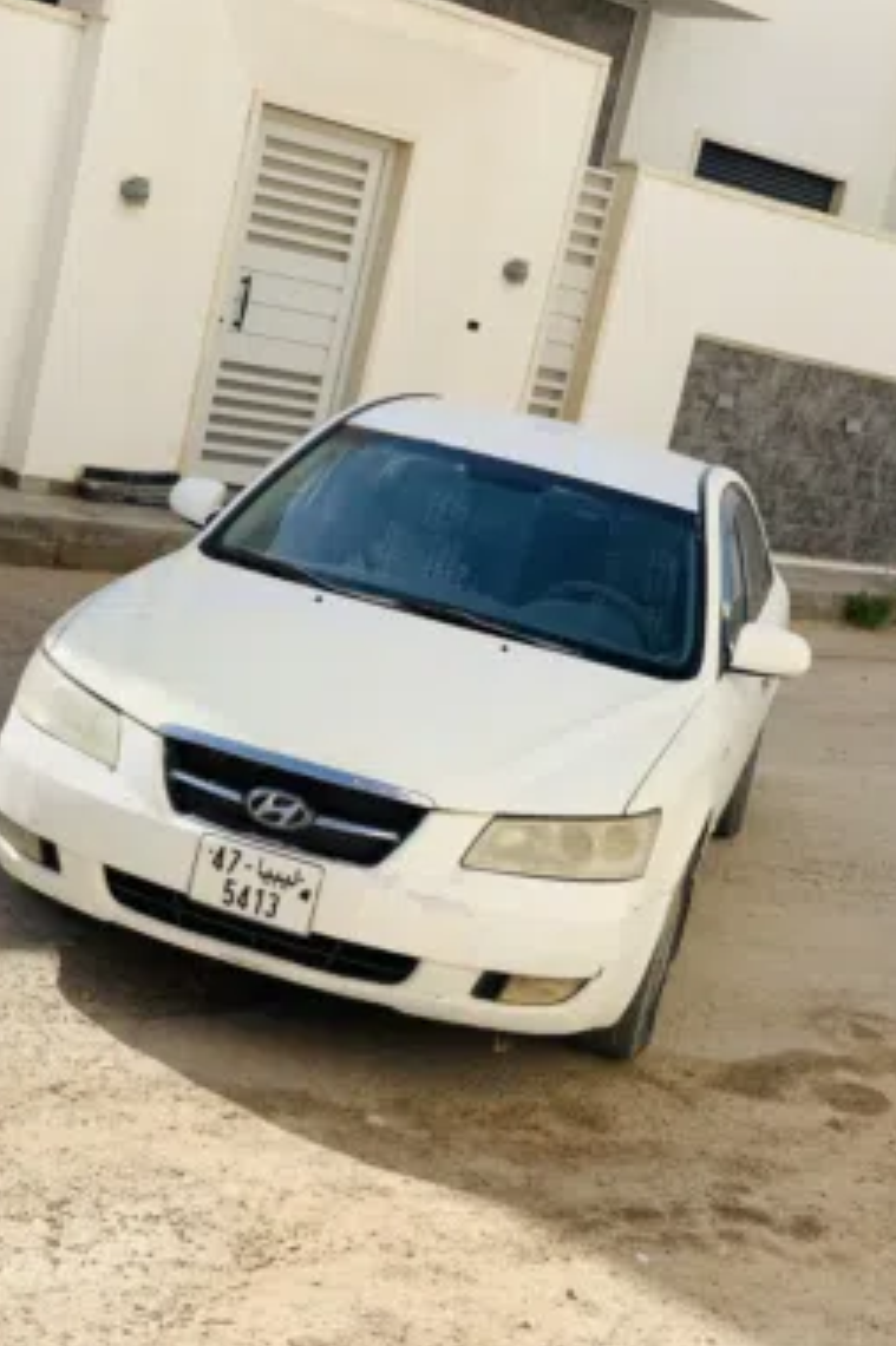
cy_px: 648
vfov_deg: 35.1
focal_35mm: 57
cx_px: 400
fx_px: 2130
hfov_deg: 23.7
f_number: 2.4
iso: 16
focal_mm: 6
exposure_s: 1/1170
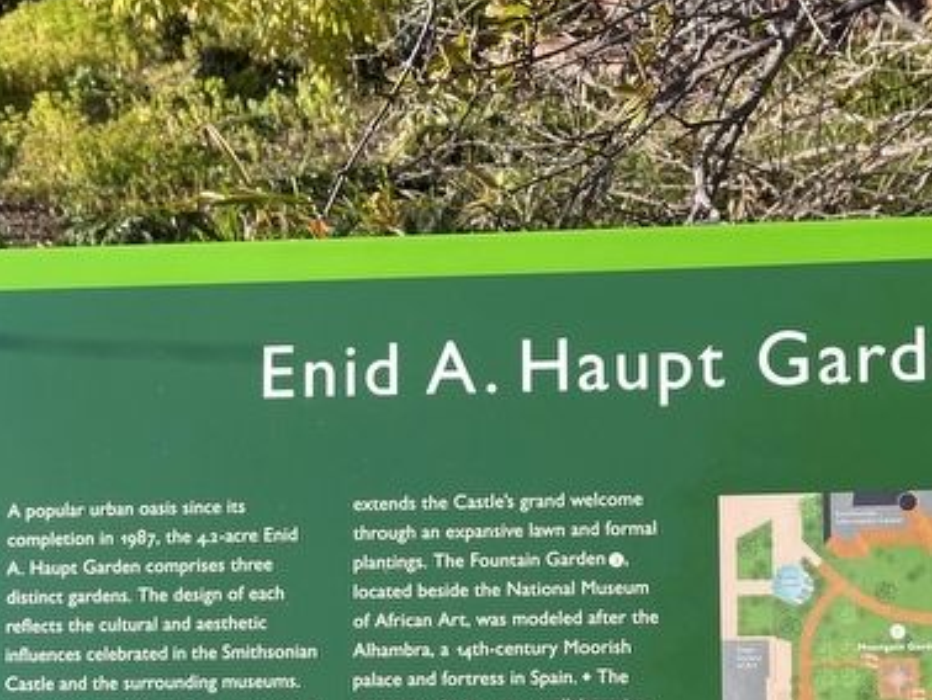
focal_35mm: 55
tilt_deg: -28.8
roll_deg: +1.8
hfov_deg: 34.2
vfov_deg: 26.0
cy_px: 587
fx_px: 1482
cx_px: 703
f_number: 1.6
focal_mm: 5.1
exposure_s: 1/1309
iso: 50
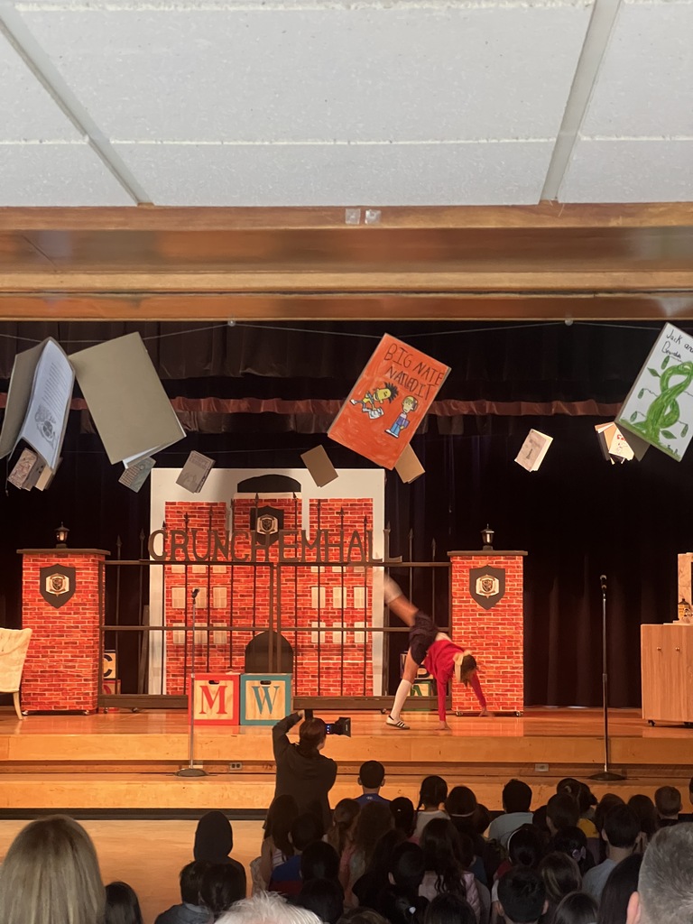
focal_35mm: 77
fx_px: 2055
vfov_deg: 25.3
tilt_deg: +3.3
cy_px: 462
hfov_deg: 19.1
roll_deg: -0.1
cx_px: 346
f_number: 2.8
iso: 640
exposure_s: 1/60
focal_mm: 9
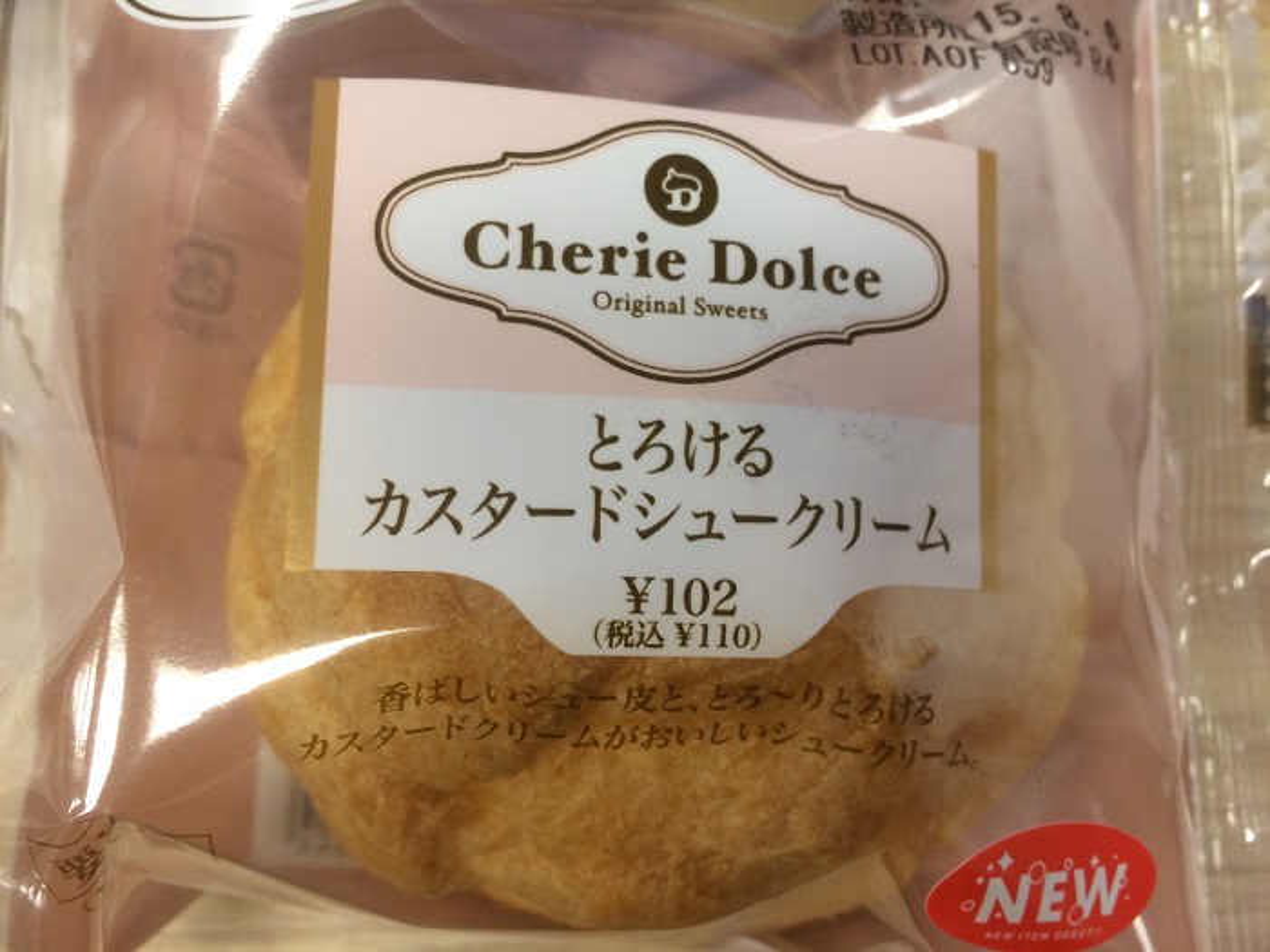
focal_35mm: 29
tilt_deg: -80.7
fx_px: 1064
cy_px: 476
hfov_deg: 61.7
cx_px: 635
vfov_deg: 48.2
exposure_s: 1/33
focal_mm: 4.15
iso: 64
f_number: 2.2
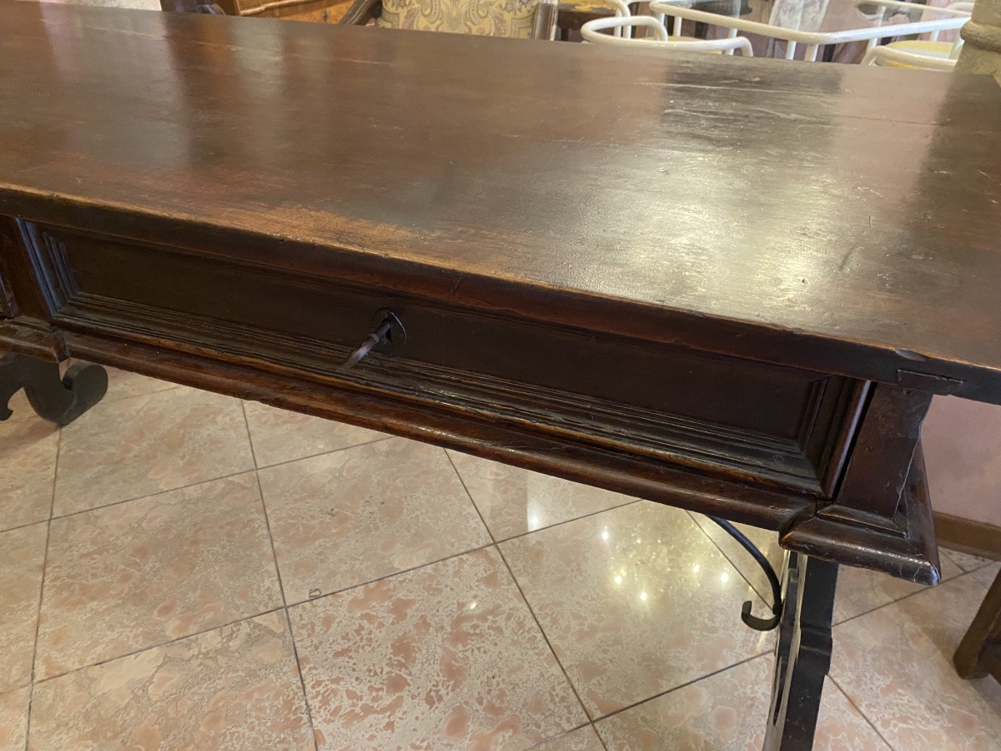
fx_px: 752
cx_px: 500
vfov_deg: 53.1
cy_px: 376
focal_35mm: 26
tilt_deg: -34.8
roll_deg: -0.6
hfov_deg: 67.3
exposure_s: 1/33
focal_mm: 4.25
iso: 500
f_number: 1.8
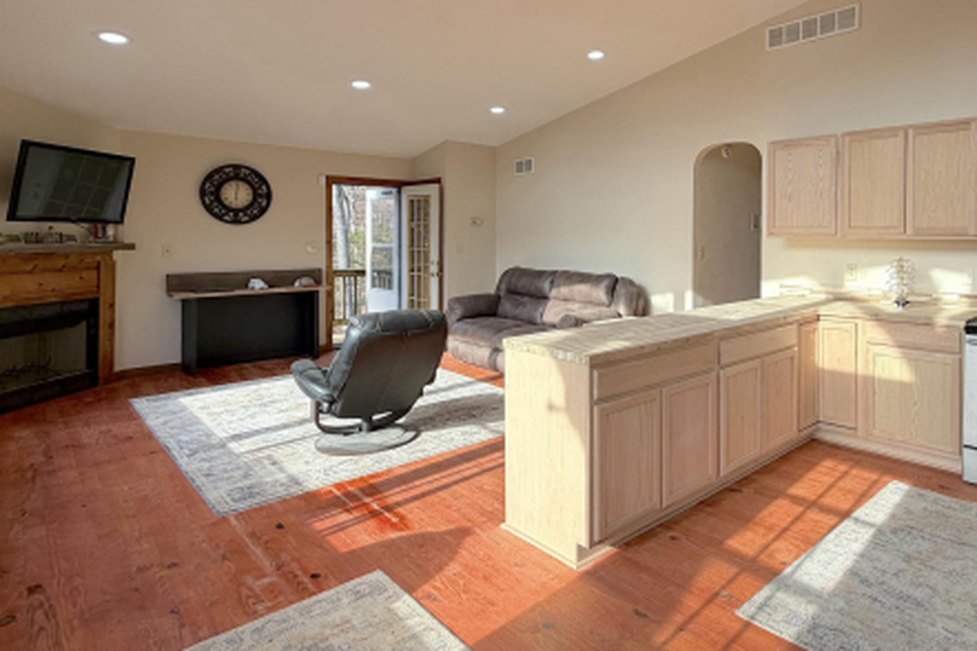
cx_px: 650
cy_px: 248
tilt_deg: -0.9
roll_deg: +0.1
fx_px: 597
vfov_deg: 56.6
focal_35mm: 22
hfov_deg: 76.1
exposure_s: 1/231
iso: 40
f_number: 2.2
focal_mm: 2.22
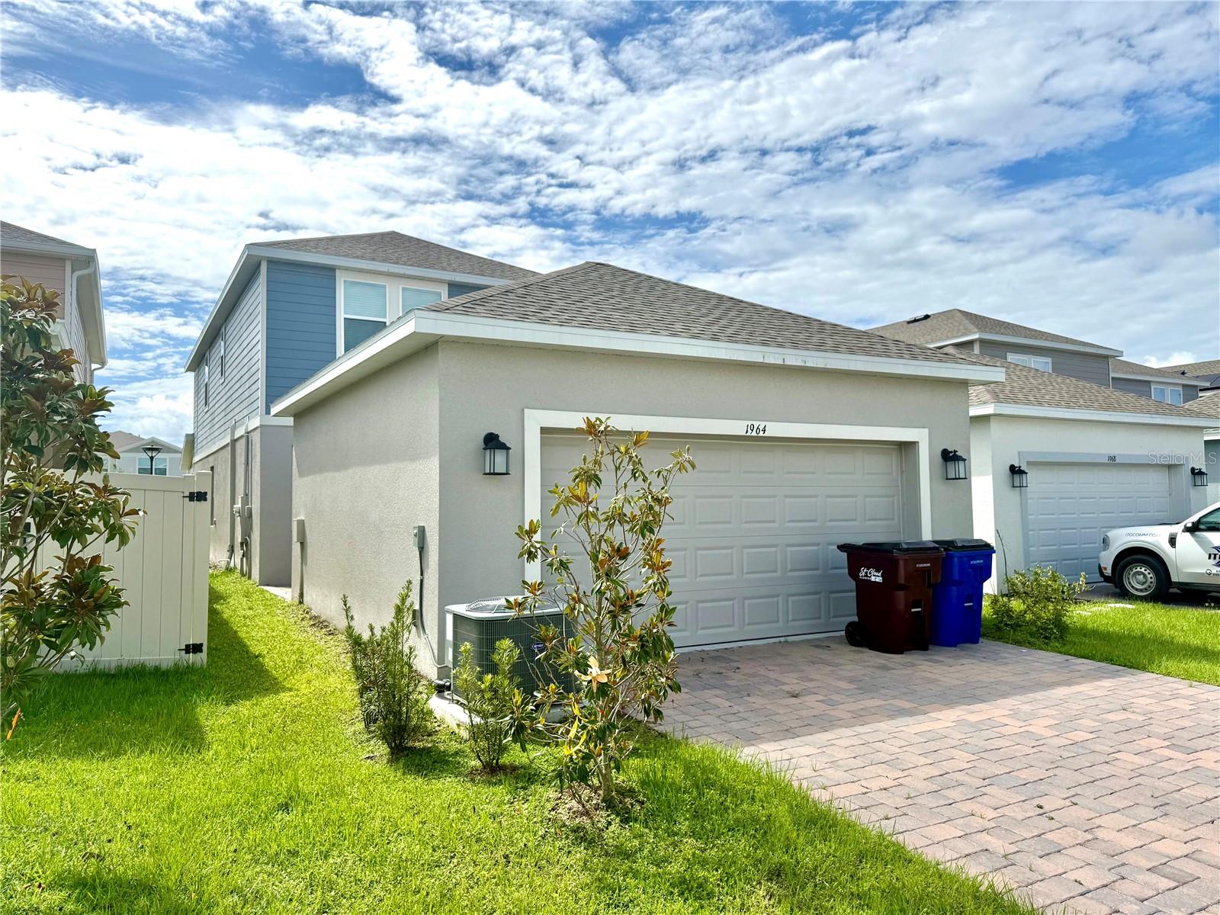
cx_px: 610
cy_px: 458
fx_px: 846
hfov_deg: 71.6
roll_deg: +0.3
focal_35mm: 24
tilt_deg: +3.5
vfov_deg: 56.8
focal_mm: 6.76
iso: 80
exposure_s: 1/9091
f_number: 1.78
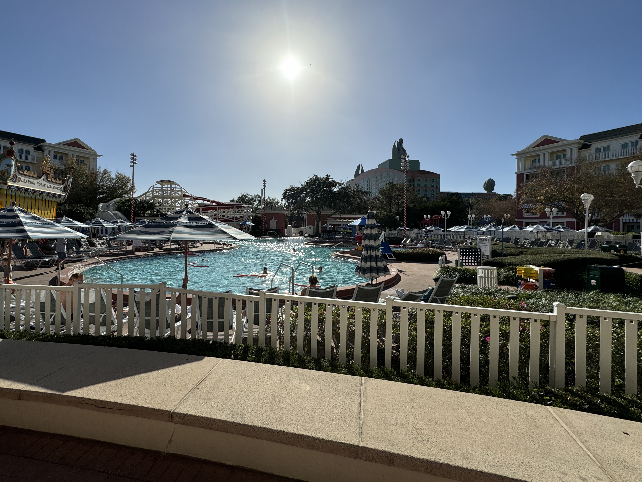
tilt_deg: -0.4
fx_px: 297
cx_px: 292
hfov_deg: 94.3
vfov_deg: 78.0
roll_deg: -1.2
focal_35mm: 16
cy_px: 224
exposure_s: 1/4367
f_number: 2.2
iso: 40
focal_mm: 2.22
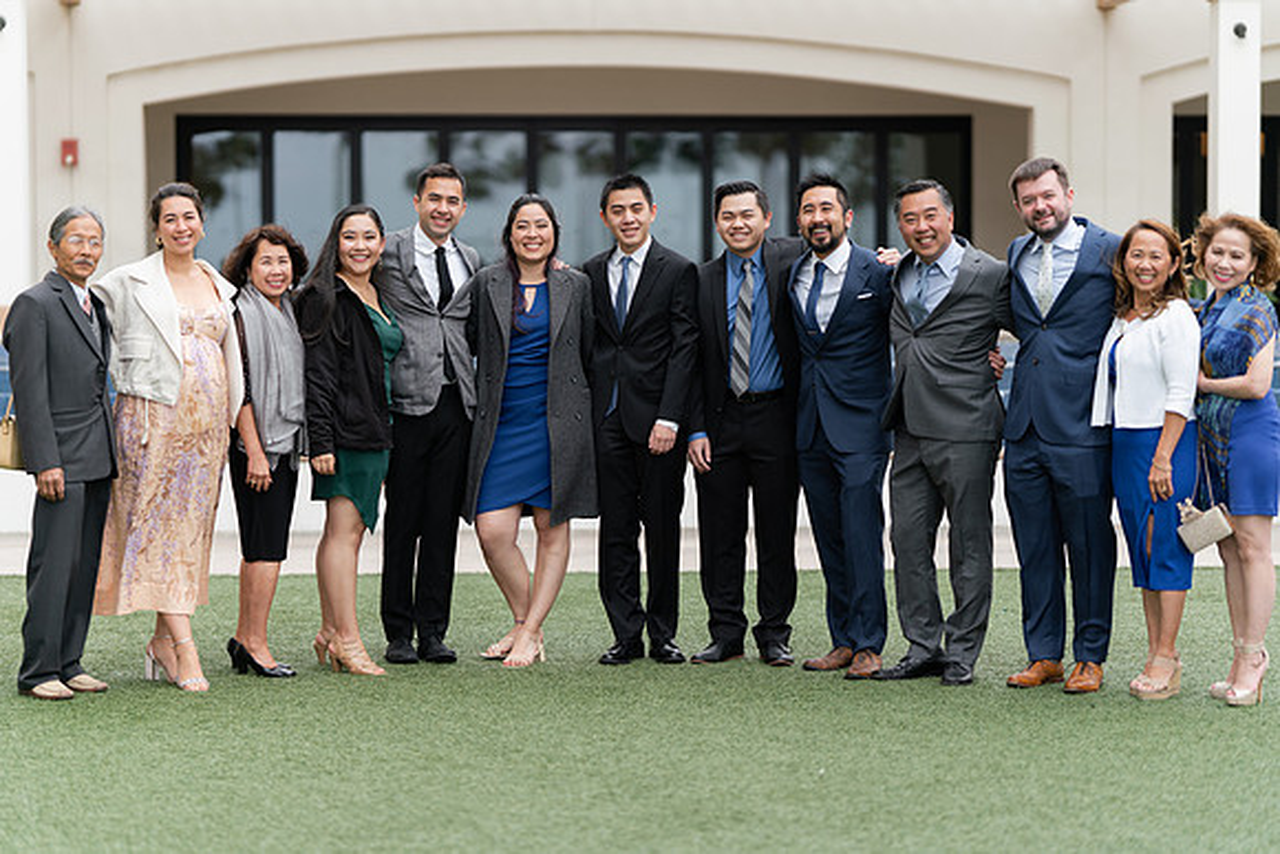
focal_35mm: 85
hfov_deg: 23.9
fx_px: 3023
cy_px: 427
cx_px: 640
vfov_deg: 16.1
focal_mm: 85
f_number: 1.4
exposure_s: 1/2000
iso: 160
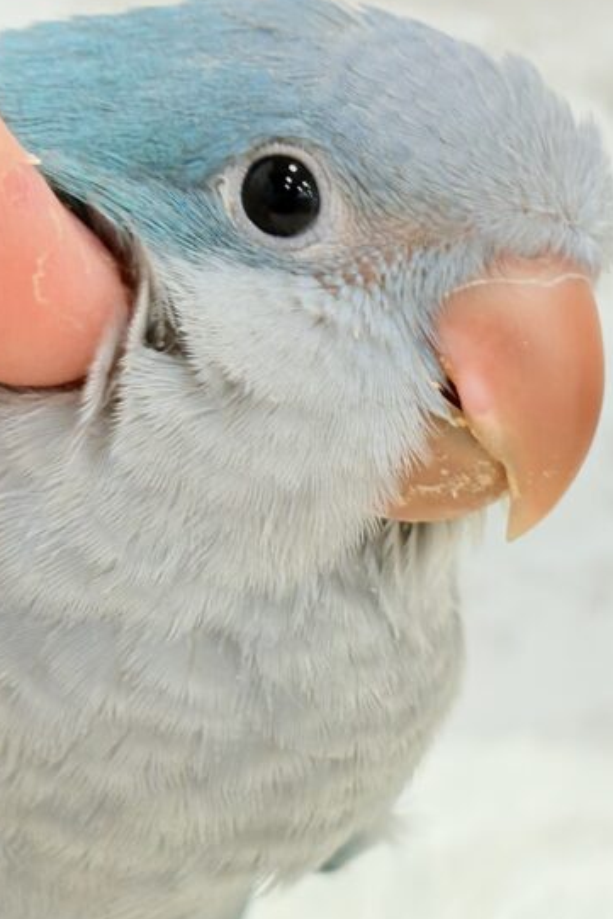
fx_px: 3063
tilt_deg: -5.8
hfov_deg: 11.4
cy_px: 386
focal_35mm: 120
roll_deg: -0.1
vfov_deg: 17.0
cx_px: 345
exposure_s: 1/50
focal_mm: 5.96
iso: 40
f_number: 1.6
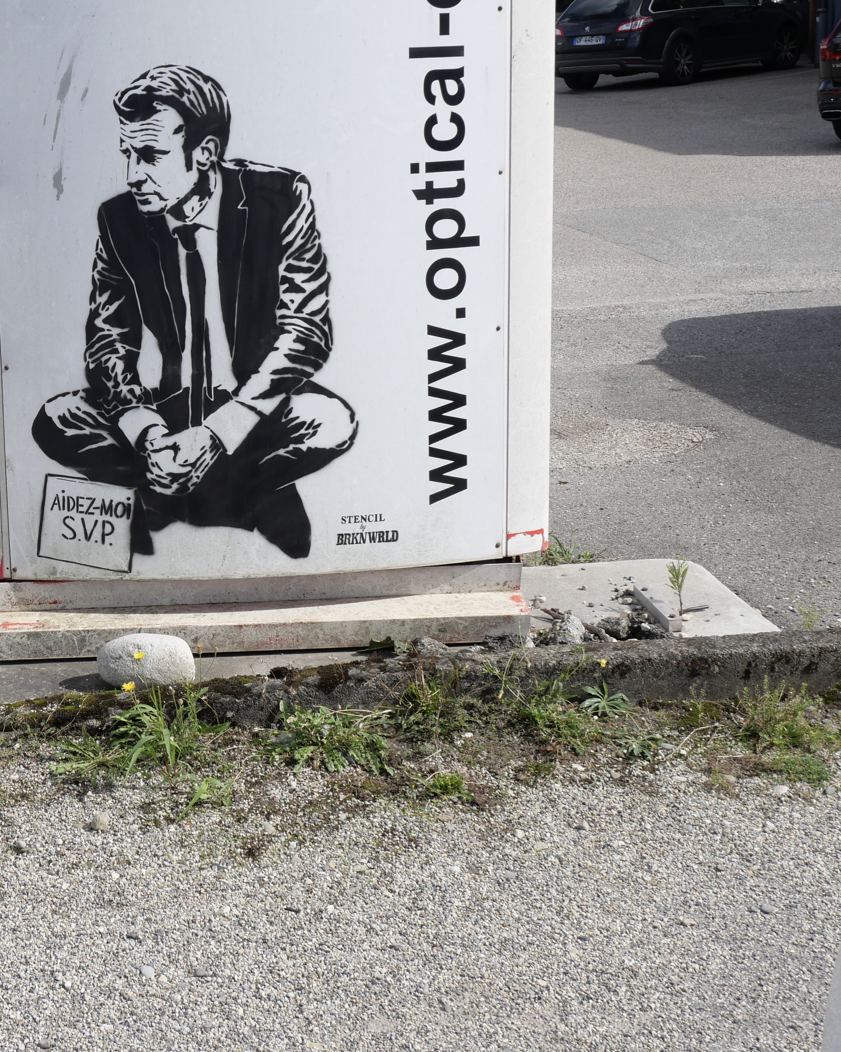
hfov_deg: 25.0
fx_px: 1835
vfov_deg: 31.8
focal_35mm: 59
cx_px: 73
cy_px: 406
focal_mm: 18
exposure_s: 1/320
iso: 200
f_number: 7.1
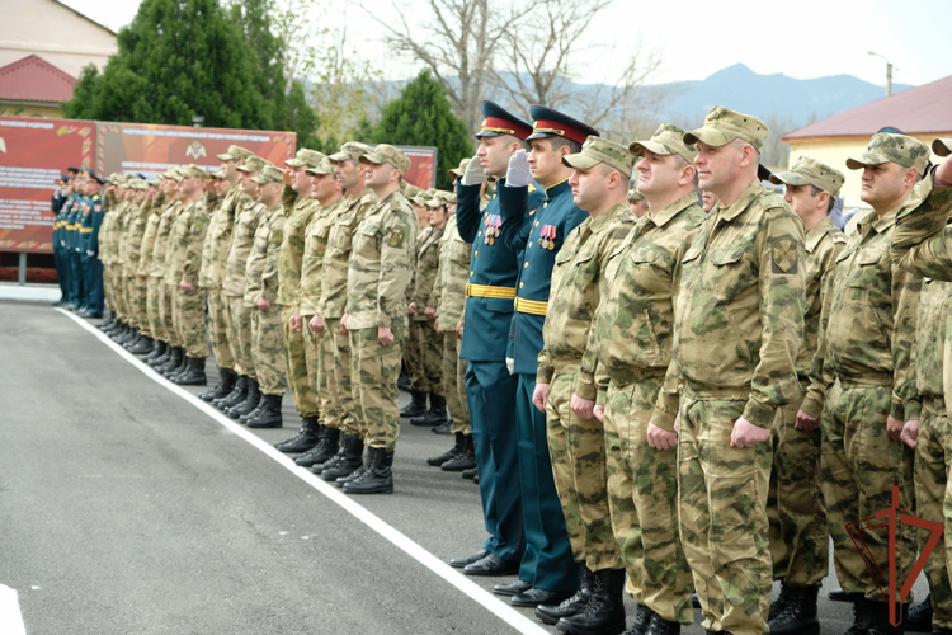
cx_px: 476
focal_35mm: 83
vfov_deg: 16.5
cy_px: 318
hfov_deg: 24.5
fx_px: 2195
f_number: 5.6
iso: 1250
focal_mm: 55
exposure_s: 1/1250
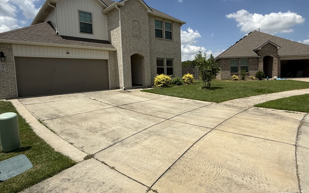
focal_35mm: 21
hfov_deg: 81.6
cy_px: 83
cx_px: 180
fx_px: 177
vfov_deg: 57.1
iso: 50
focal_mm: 2.22
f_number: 2.2
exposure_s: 1/4149
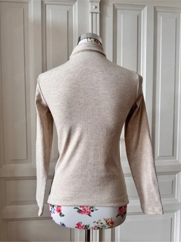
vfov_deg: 71.6
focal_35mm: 24
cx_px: 90
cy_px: 121
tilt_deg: -3.8
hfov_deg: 56.8
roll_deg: -0.2
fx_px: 167
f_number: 1.78
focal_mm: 6.76
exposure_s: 1/60
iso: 250
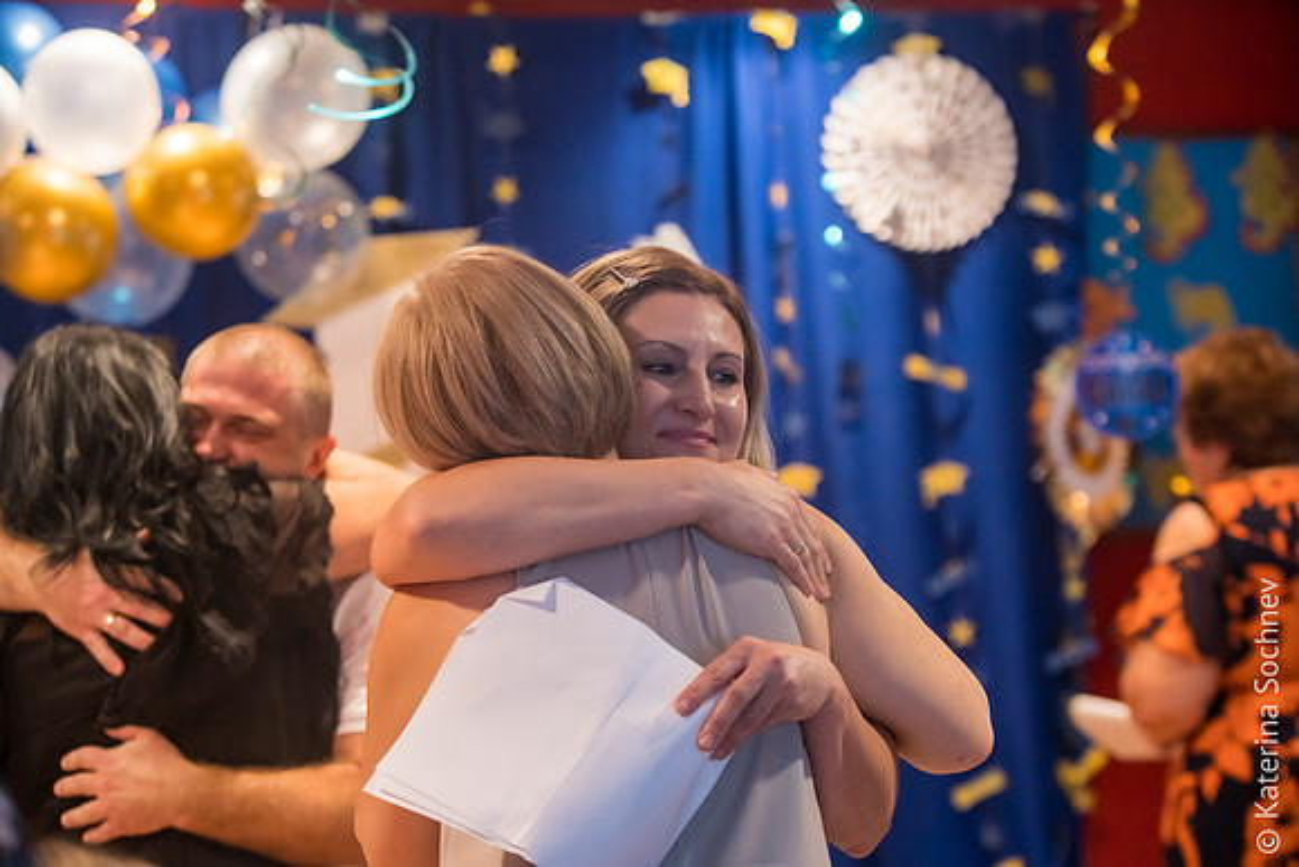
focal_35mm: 80
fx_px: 2887
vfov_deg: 17.1
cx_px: 650
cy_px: 434
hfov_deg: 25.4
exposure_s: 1/160
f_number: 3.5
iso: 3200
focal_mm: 80
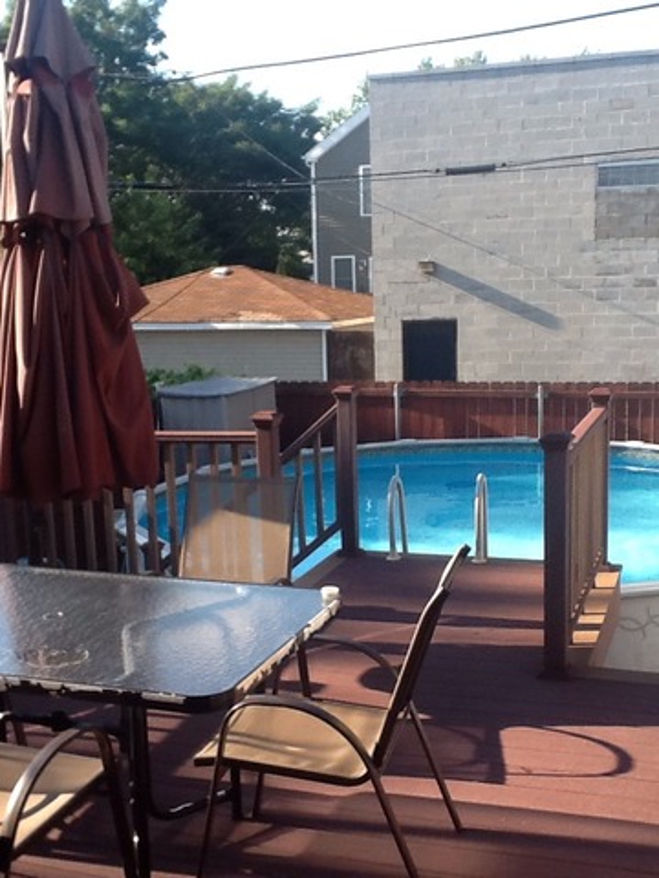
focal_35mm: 44
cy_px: 439
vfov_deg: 42.9
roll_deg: +1.5
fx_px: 1117
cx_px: 330
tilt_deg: -8.8
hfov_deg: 32.9
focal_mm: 2.03
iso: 40
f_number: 2.4
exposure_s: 1/393
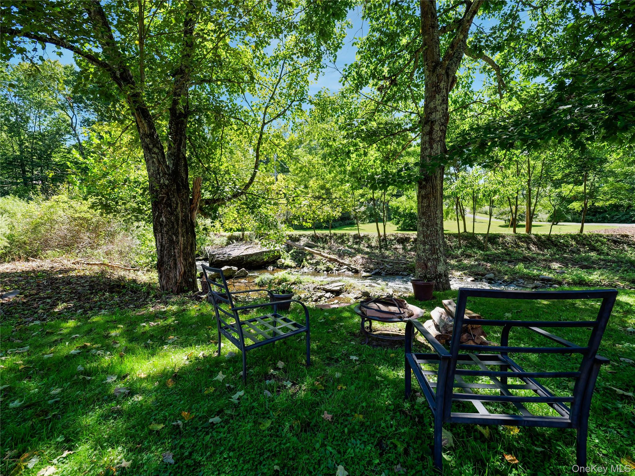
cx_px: 318
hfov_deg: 102.1
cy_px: 238
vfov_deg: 85.7
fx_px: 257
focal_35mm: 14
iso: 200
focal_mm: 7
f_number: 3.5
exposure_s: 1/1000
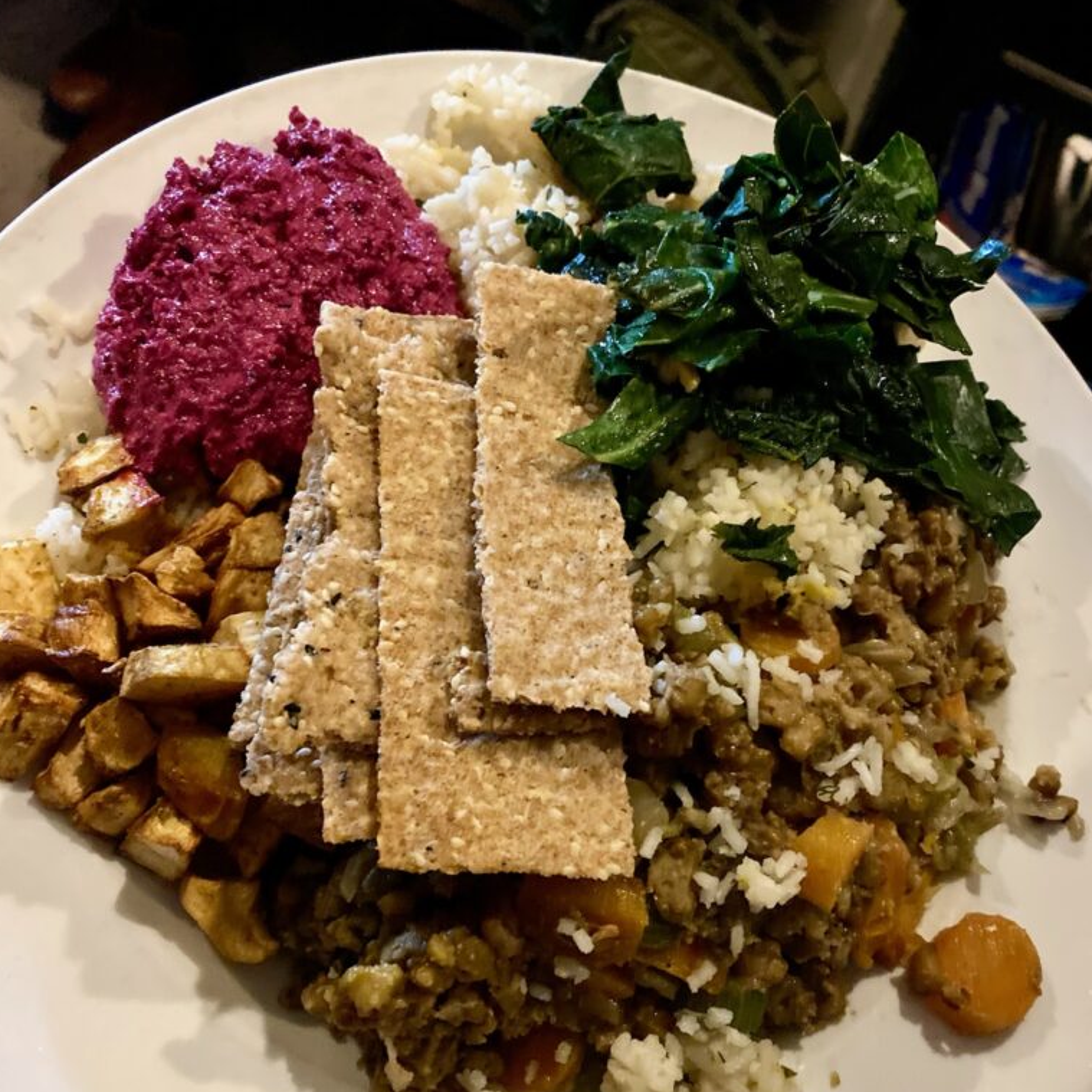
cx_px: 542
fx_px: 1106
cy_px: 622
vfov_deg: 52.4
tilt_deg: -68.9
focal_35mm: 31
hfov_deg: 52.5
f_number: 1.8
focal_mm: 4.25
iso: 1000
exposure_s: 1/30
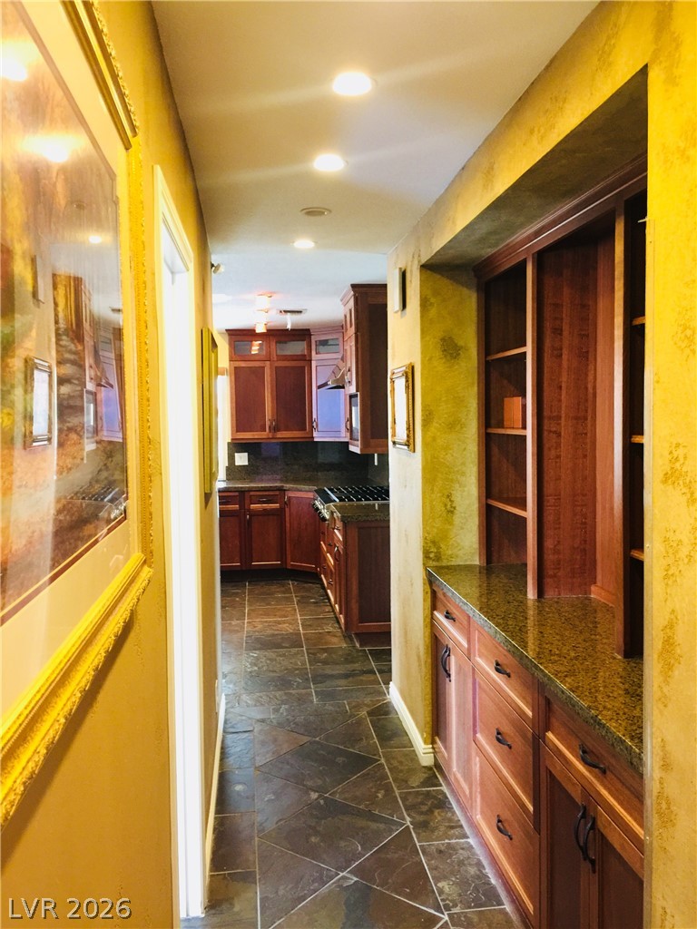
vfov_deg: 61.7
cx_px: 348
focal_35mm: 29
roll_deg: +0.5
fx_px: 779
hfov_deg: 48.2
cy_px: 464
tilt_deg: -3.0
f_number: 2.2
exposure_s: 1/10
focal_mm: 4.15
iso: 125
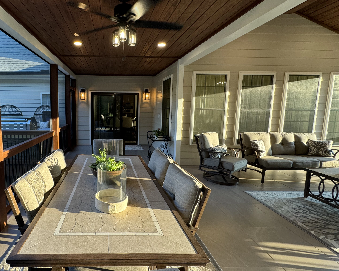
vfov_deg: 70.8
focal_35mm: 19
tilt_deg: -7.3
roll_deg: -0.8
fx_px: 191
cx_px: 113
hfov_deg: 80.5
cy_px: 128
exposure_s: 1/120
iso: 200
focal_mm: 2.22
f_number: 2.2
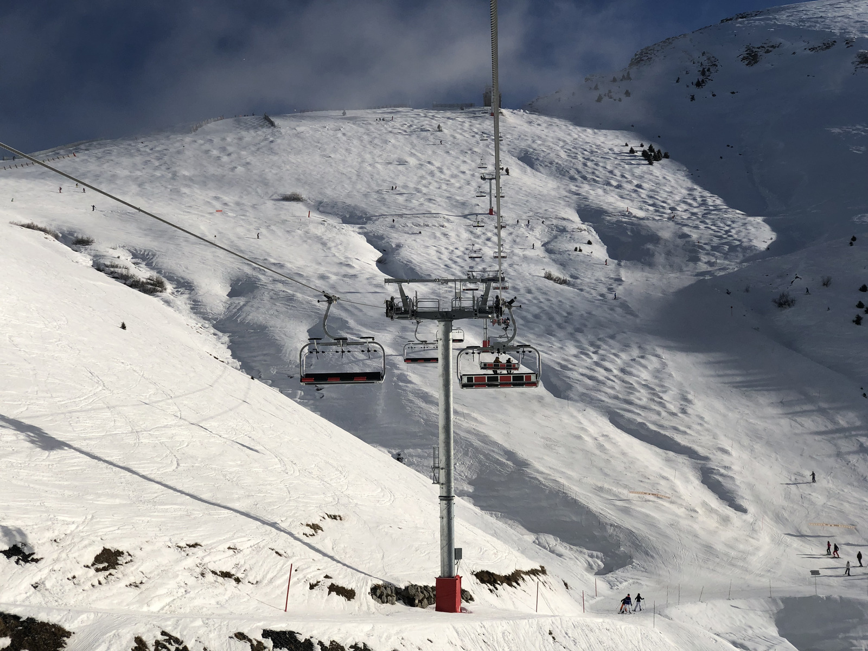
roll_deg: +0.4
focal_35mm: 52
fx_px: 1304
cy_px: 326
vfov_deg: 28.0
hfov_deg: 36.8
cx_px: 434
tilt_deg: +9.8
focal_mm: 6
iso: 16
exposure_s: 1/4425
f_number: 2.4
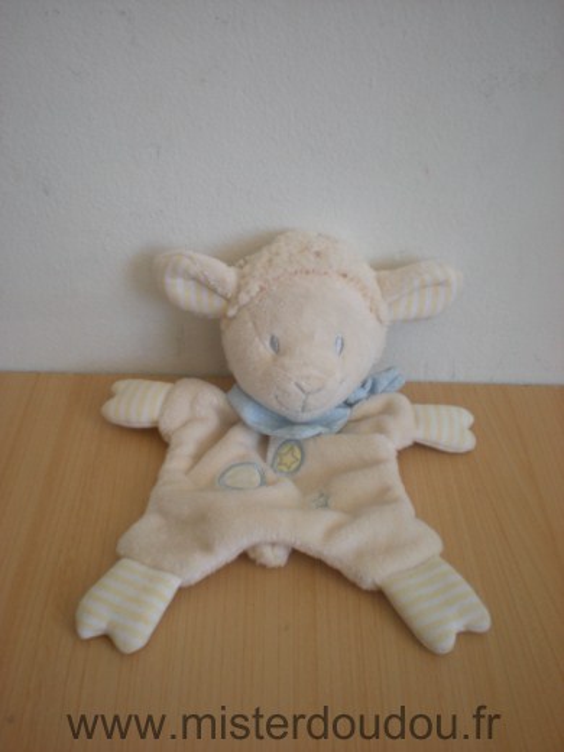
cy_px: 376
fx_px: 826
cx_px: 282
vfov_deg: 49.0
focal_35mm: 38
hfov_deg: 37.7
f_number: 3.1
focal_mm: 6.3
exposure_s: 1/59.7
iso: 114
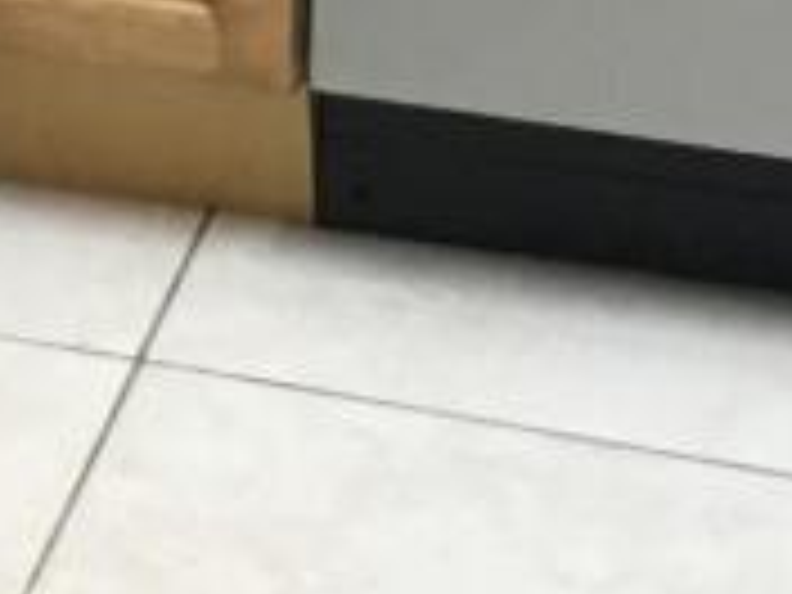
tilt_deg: -14.6
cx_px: -151
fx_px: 5148
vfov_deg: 6.1
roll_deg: -0.8
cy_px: -1192
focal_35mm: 225
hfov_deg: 8.7
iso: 100
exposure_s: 1/30
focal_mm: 4.15
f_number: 2.2
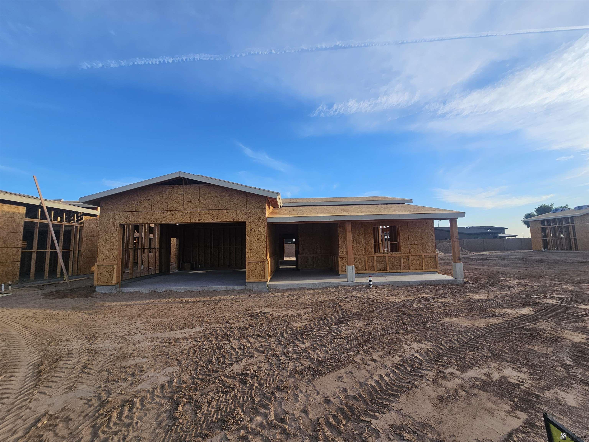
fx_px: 221
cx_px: 294
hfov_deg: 106.2
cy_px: 221
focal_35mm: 13
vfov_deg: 89.9
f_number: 2.2
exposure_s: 1/1205
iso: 50
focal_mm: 2.2
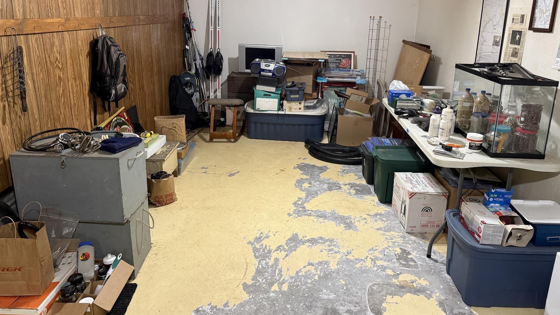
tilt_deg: -13.8
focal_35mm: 27
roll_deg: -1.1
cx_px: 286
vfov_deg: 42.5
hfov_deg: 69.8
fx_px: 401
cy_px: 115
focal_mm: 6.76
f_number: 1.78
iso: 400
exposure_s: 1/60
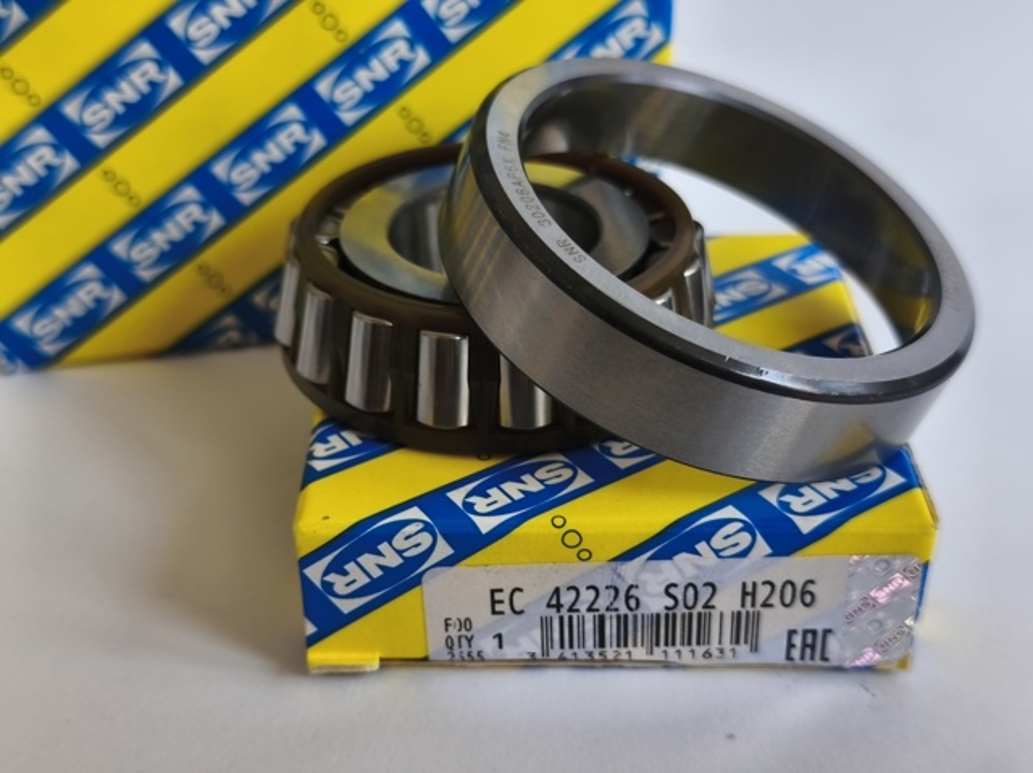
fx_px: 1372
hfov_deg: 41.3
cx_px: 516
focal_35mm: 46
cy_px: 386
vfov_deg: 31.5
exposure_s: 1/100
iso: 125
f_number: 1.65
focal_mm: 6.18
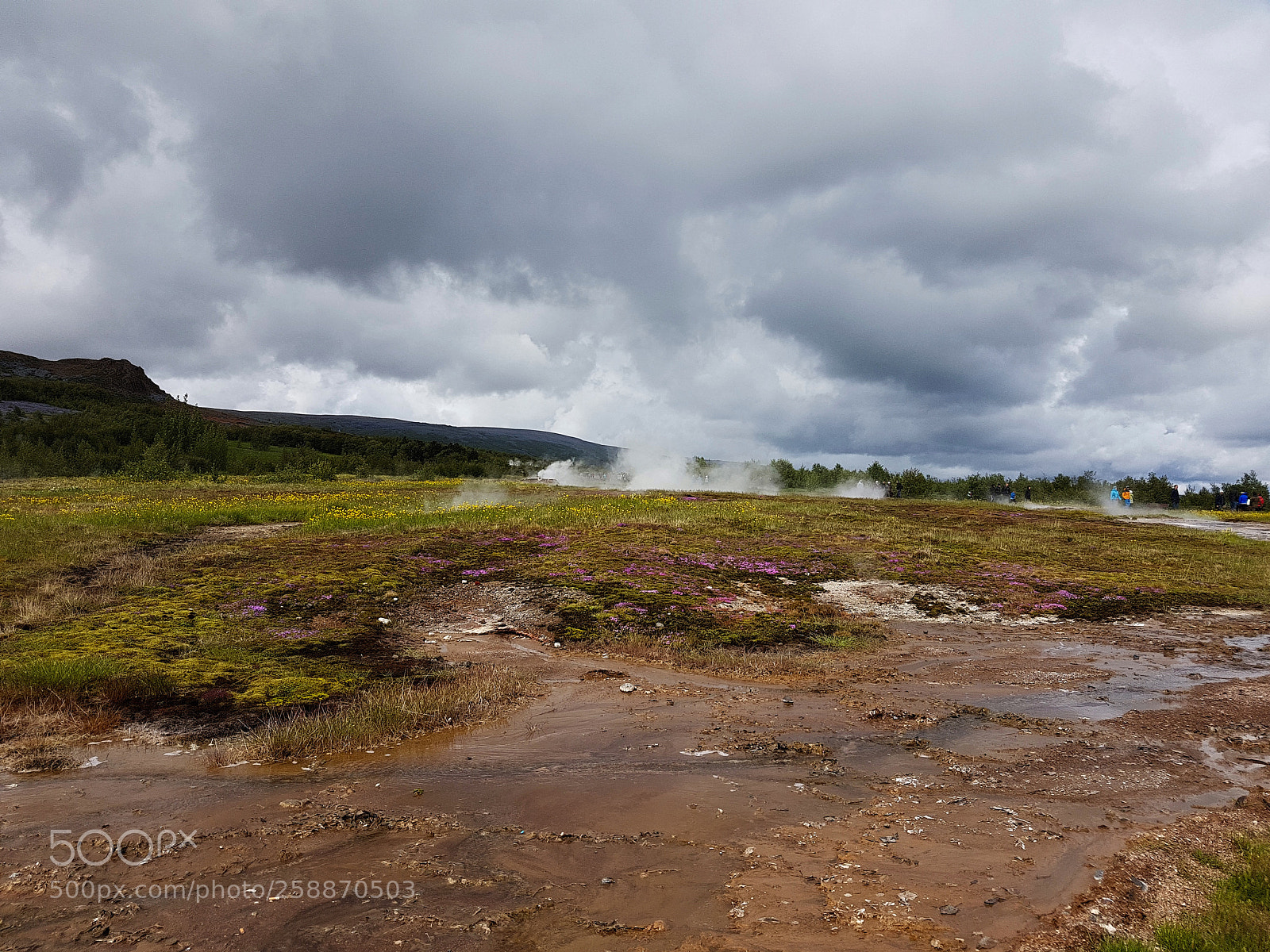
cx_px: 635
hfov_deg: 67.3
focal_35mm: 26
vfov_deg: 53.1
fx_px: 954
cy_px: 476
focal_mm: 4.2
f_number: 1.7
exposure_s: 1/2028
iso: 40
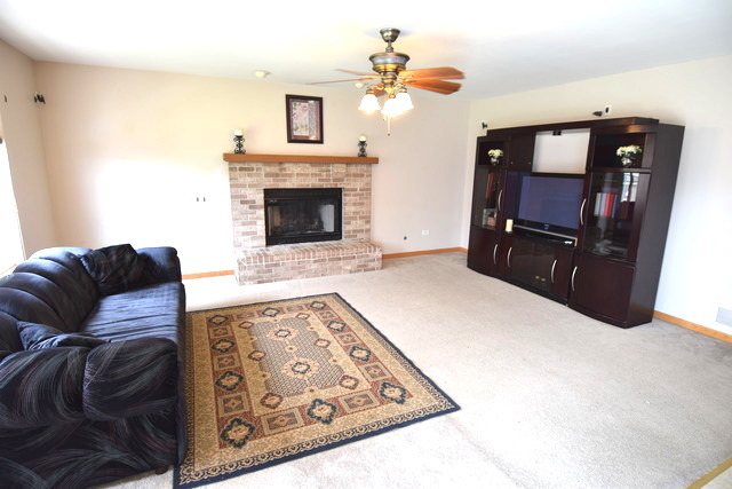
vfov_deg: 67.4
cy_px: 244
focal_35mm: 18
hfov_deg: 90.0
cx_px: 366
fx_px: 366
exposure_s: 1/60
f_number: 4
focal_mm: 12
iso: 500
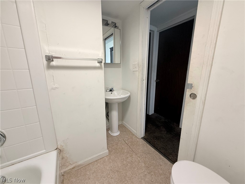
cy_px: 92
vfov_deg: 85.7
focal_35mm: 14
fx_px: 99
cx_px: 122
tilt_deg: -12.7
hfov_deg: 102.1
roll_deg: +0.4
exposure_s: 1/120
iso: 250
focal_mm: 2.22
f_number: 2.2
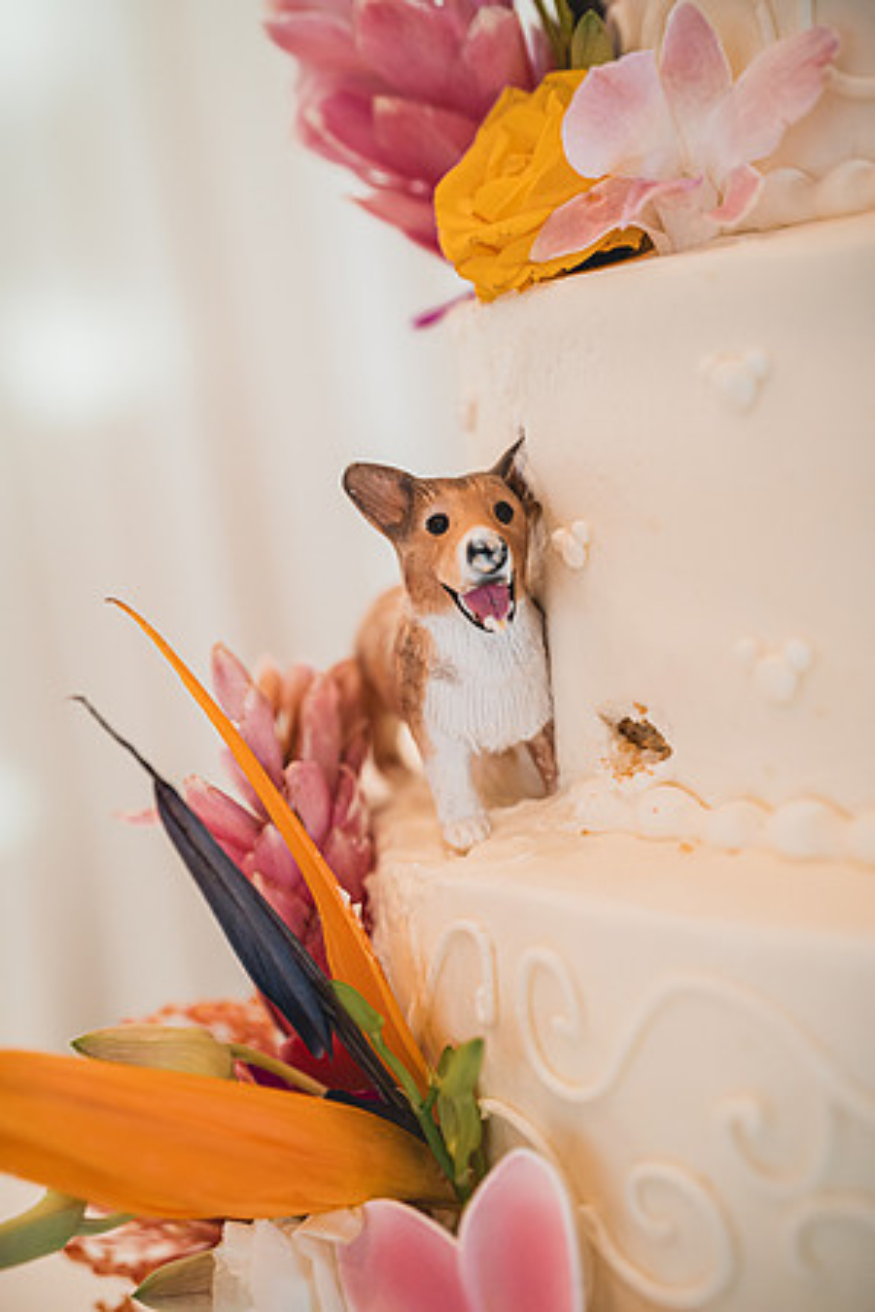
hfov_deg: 27.0
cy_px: 656
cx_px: 438
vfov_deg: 39.6
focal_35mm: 50
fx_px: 1823
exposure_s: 1/160
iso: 1250
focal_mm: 50
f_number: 2.5
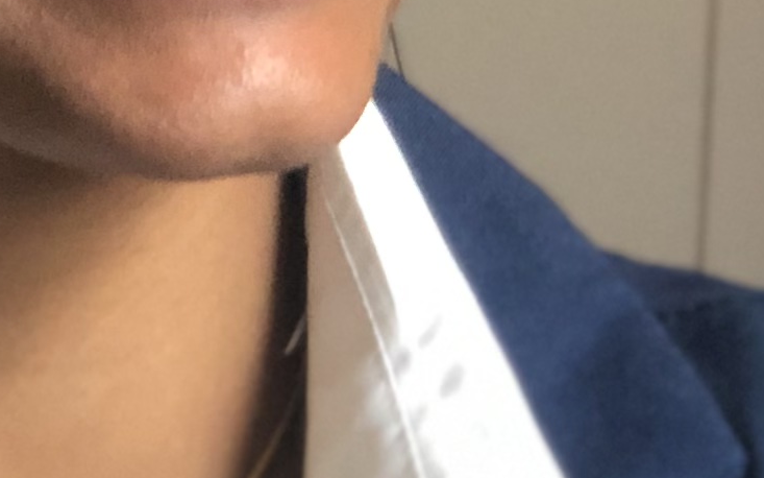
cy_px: -216
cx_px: 112
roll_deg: -1.9
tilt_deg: -4.3
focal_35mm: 303
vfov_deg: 4.3
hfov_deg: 6.9
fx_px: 6308
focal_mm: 6
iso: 125
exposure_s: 1/30
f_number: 2.4
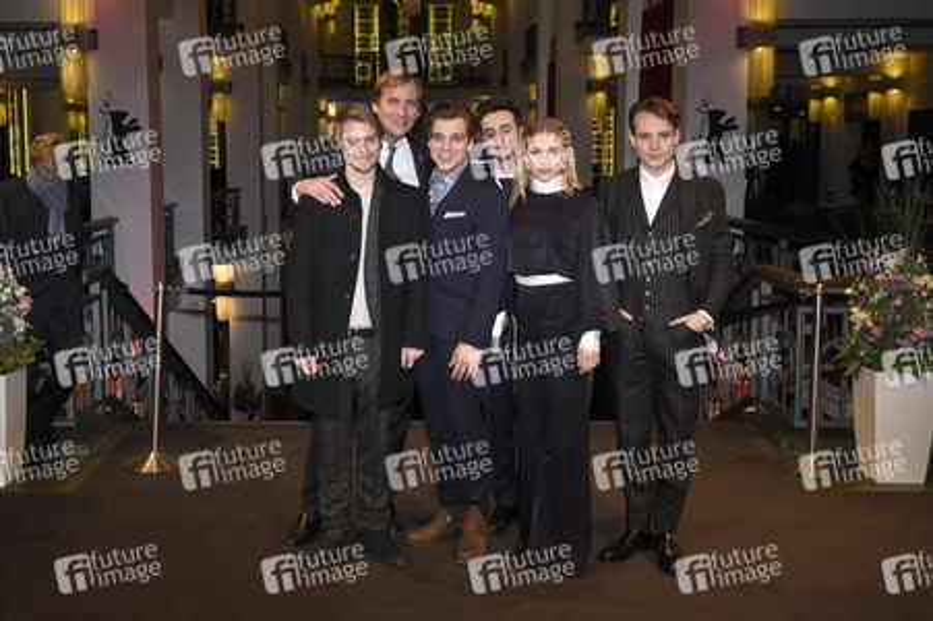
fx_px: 932
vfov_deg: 36.8
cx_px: 466
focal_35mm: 36
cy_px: 310
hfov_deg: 53.2
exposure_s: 1/80
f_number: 6.3
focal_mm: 24
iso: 800
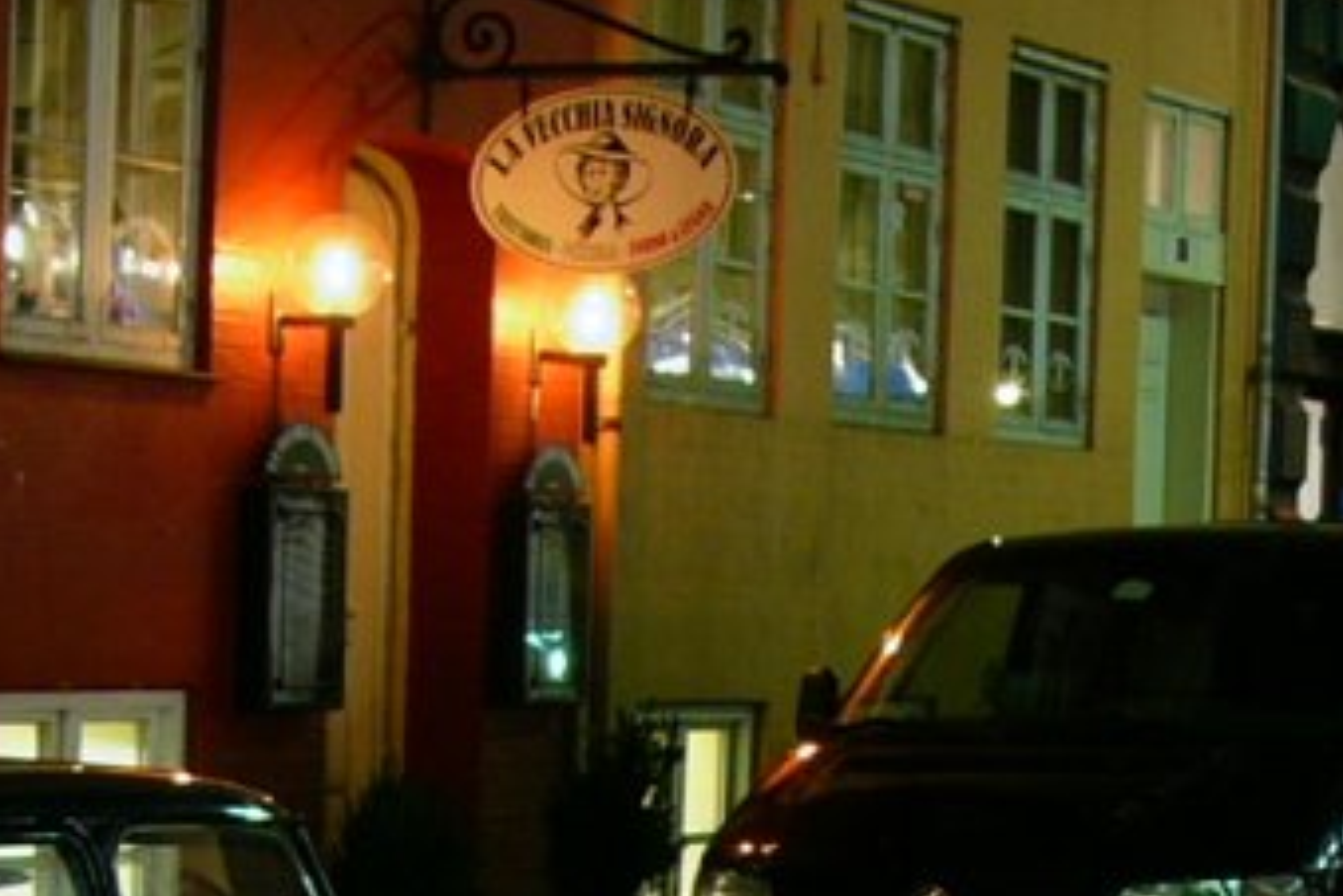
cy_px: 440
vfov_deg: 25.5
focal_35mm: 53
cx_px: 404
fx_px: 1977
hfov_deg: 37.0
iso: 50
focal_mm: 6
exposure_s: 2
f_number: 3.3
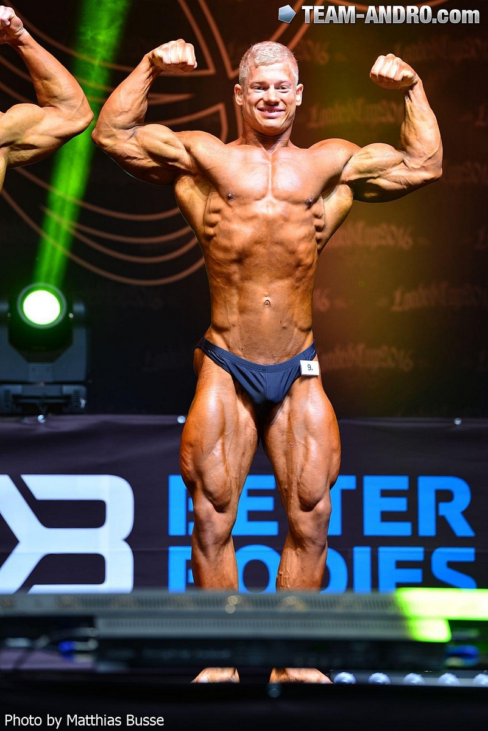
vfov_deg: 10.3
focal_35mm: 200
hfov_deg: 6.9
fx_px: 4063
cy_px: 366
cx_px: 244
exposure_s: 1/100
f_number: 3.2
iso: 500
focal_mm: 200
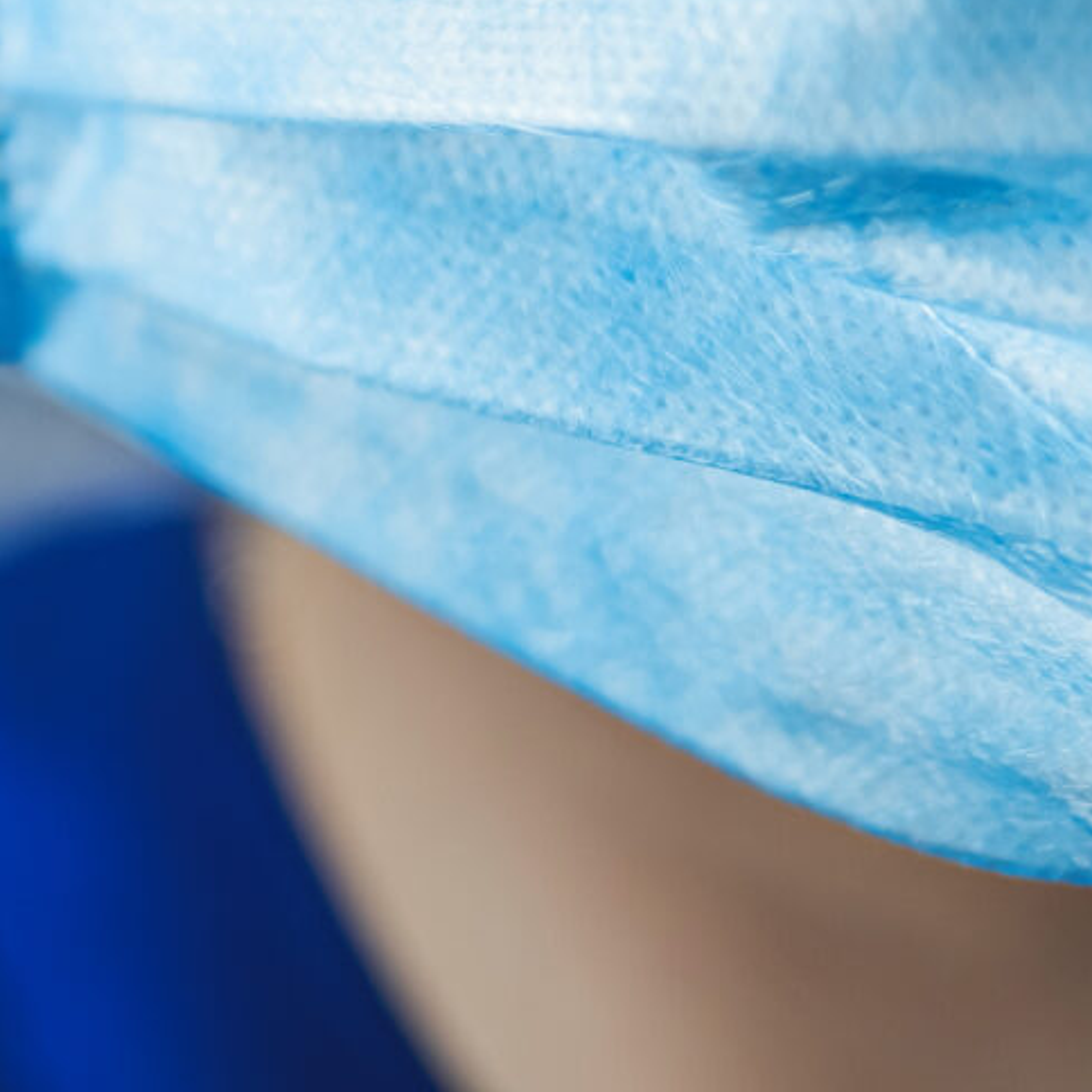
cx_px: -1212
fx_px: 8030
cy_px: -301
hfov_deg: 7.4
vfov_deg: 7.7
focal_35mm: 225
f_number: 2.2
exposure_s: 1/200
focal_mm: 50
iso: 320
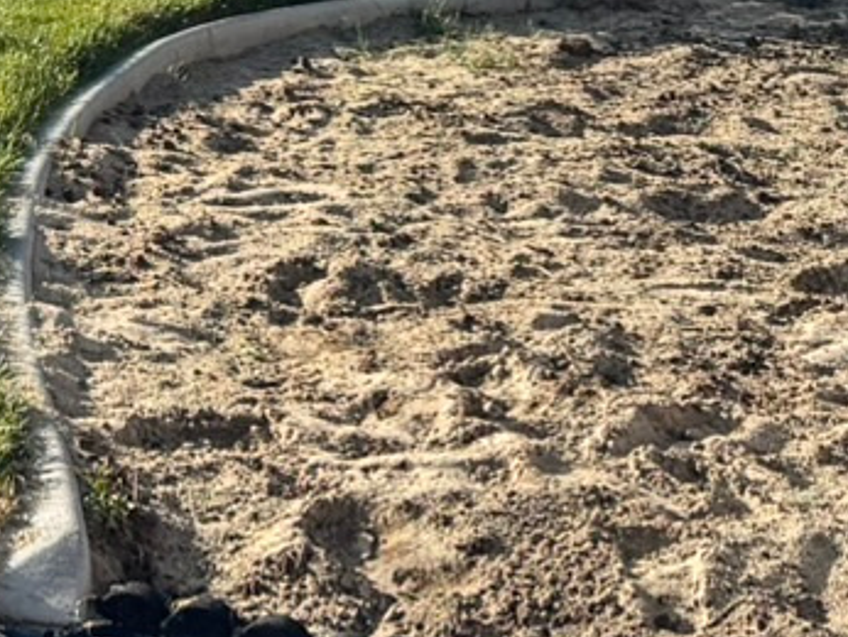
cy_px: -796
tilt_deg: +3.0
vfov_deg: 9.5
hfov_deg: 13.5
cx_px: -152
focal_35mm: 142
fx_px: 3481
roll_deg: -1.6
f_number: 1.78
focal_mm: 6.76
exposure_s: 1/3597
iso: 80
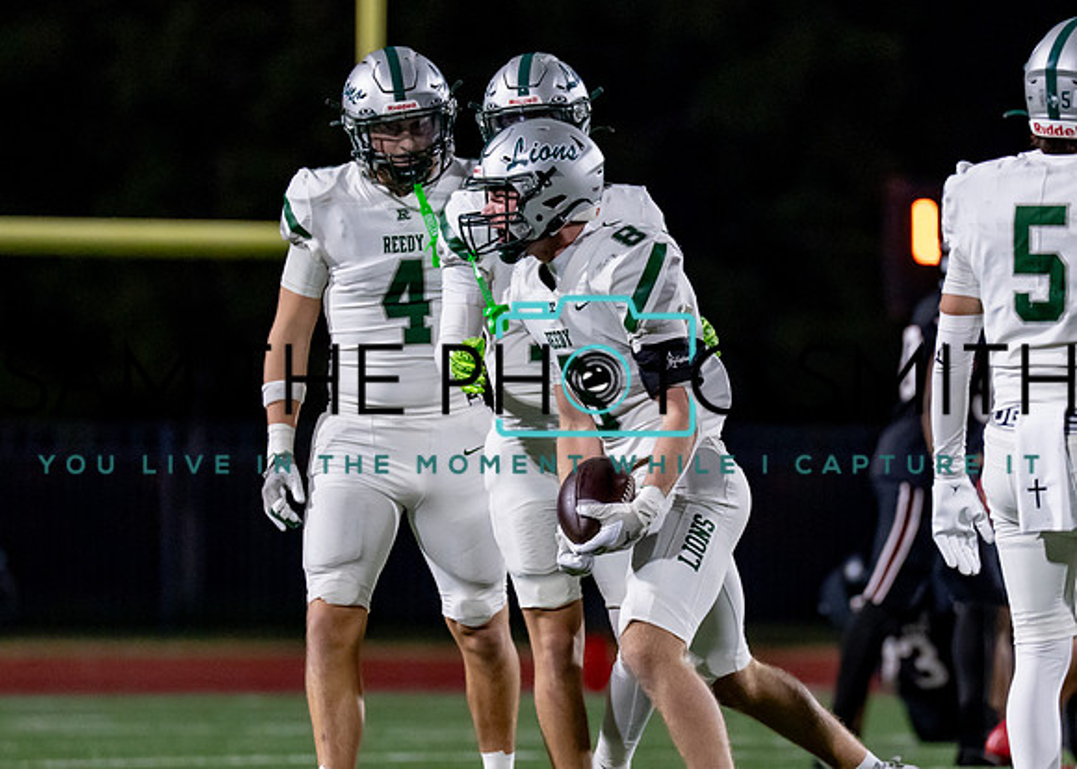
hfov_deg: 4.7
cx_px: 677
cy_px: 451
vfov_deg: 3.3
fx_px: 13219
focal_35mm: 432
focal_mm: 200
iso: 3200
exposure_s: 1/1250
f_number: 2.8
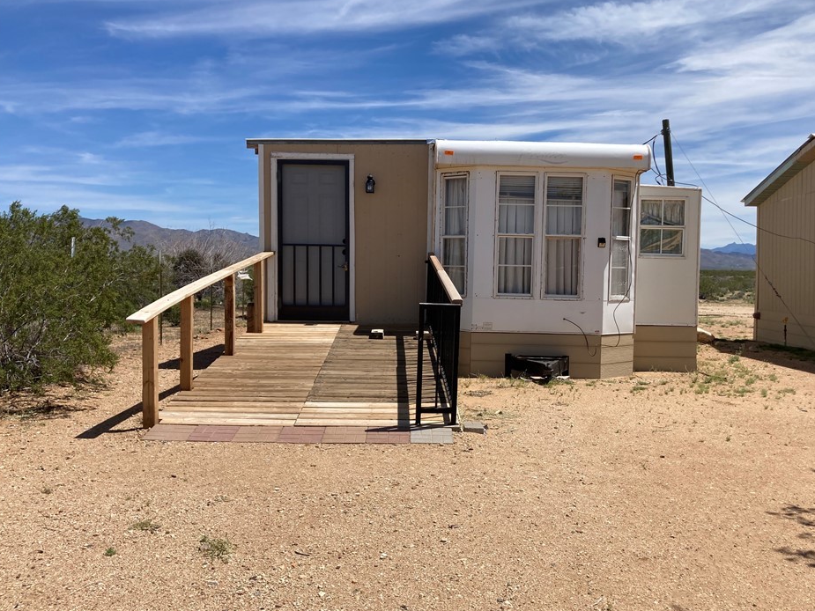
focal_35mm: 31
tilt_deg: -1.2
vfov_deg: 45.4
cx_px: 440
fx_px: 730
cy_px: 299
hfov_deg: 58.3
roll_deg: +0.4
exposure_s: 1/3205
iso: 20
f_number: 1.8
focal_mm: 3.99
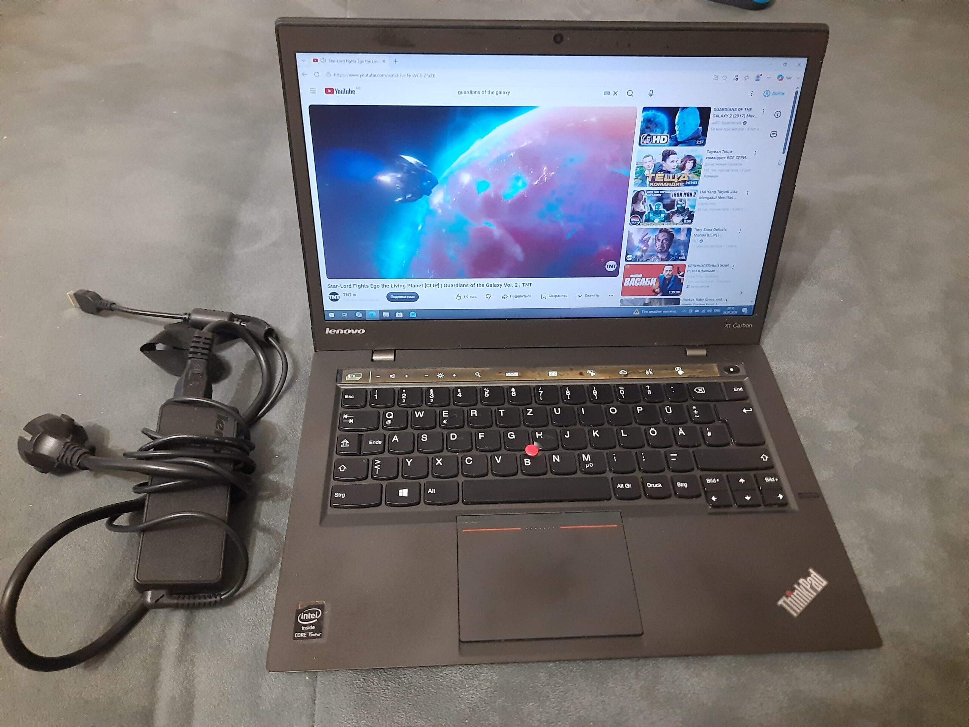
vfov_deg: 54.9
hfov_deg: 69.4
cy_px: 364
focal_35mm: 25
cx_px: 484
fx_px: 700
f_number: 2
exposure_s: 1/20
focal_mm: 4.6
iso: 1250
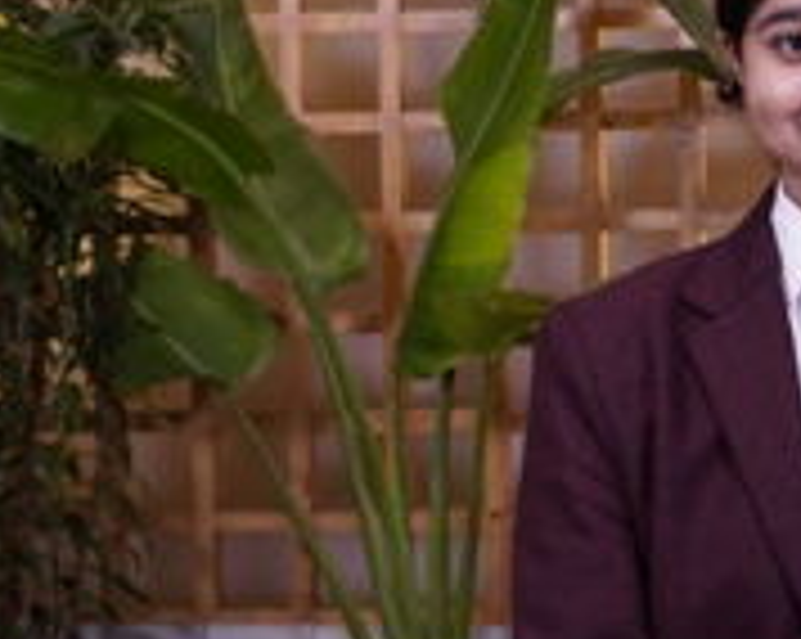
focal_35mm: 123
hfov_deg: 15.4
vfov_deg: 12.5
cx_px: 814
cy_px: 362
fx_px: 2913
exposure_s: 1/125
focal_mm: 35
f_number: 5
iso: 500
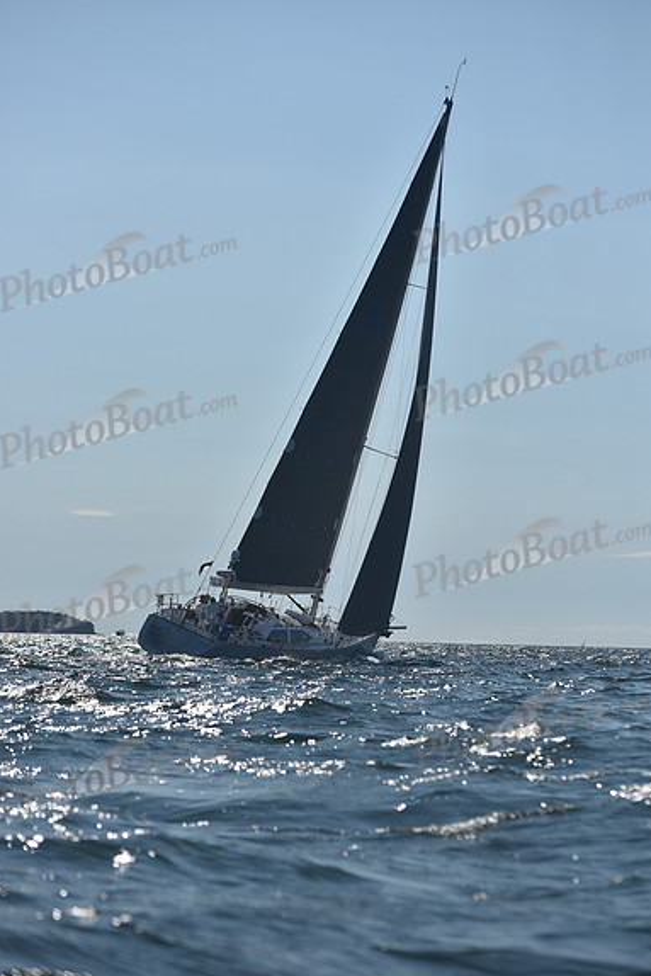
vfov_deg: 21.9
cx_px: 326
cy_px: 490
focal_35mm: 93
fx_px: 2521
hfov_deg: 14.7
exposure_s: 1/4000
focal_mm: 92
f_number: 4
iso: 250
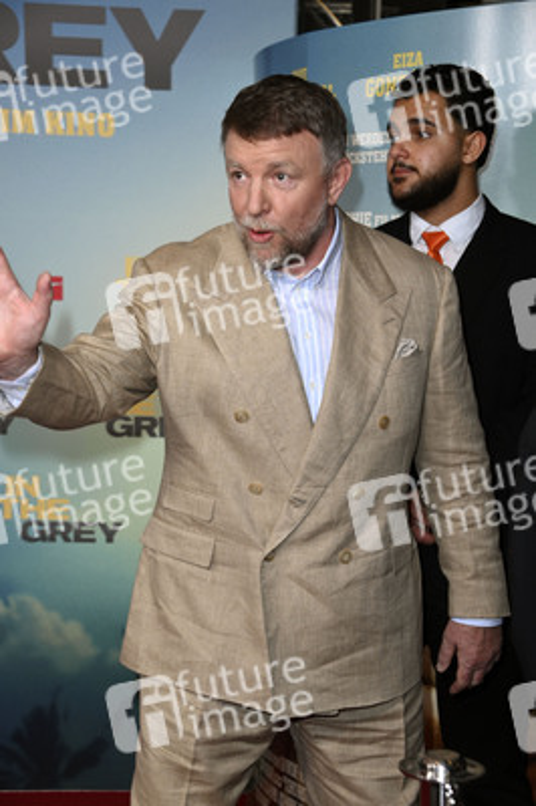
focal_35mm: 72
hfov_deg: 18.9
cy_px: 403
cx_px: 268
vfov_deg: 28.1
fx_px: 1611
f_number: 5.6
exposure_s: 1/250
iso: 1250
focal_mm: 72
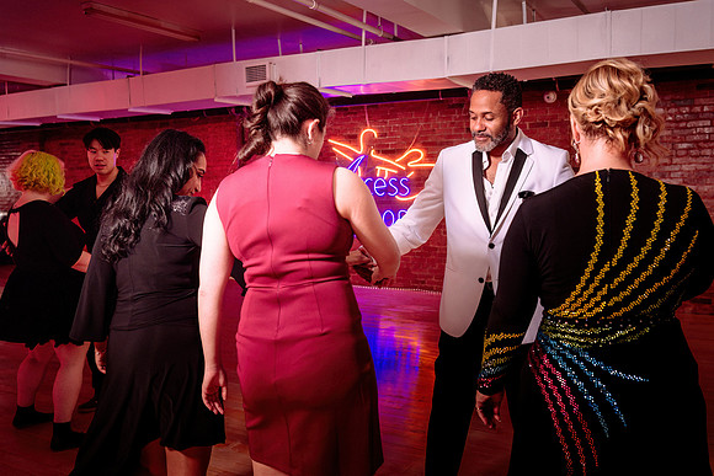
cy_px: 238
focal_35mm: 35
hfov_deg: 54.4
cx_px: 357
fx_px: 695
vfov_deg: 37.8
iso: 640
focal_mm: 34
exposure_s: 1/200
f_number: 4
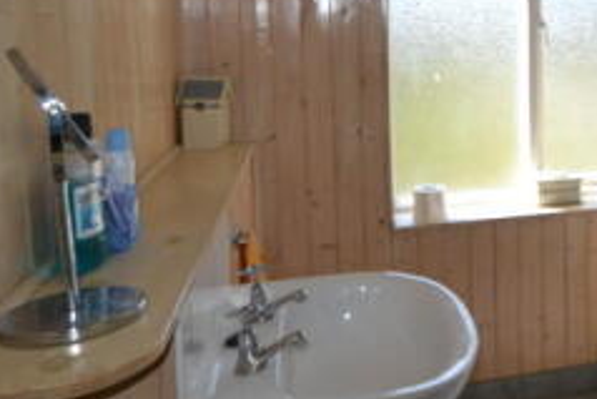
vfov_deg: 29.1
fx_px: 753
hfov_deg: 38.4
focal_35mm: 45
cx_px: 596
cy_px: 89
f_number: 4.5
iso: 100
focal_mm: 11
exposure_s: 1/200
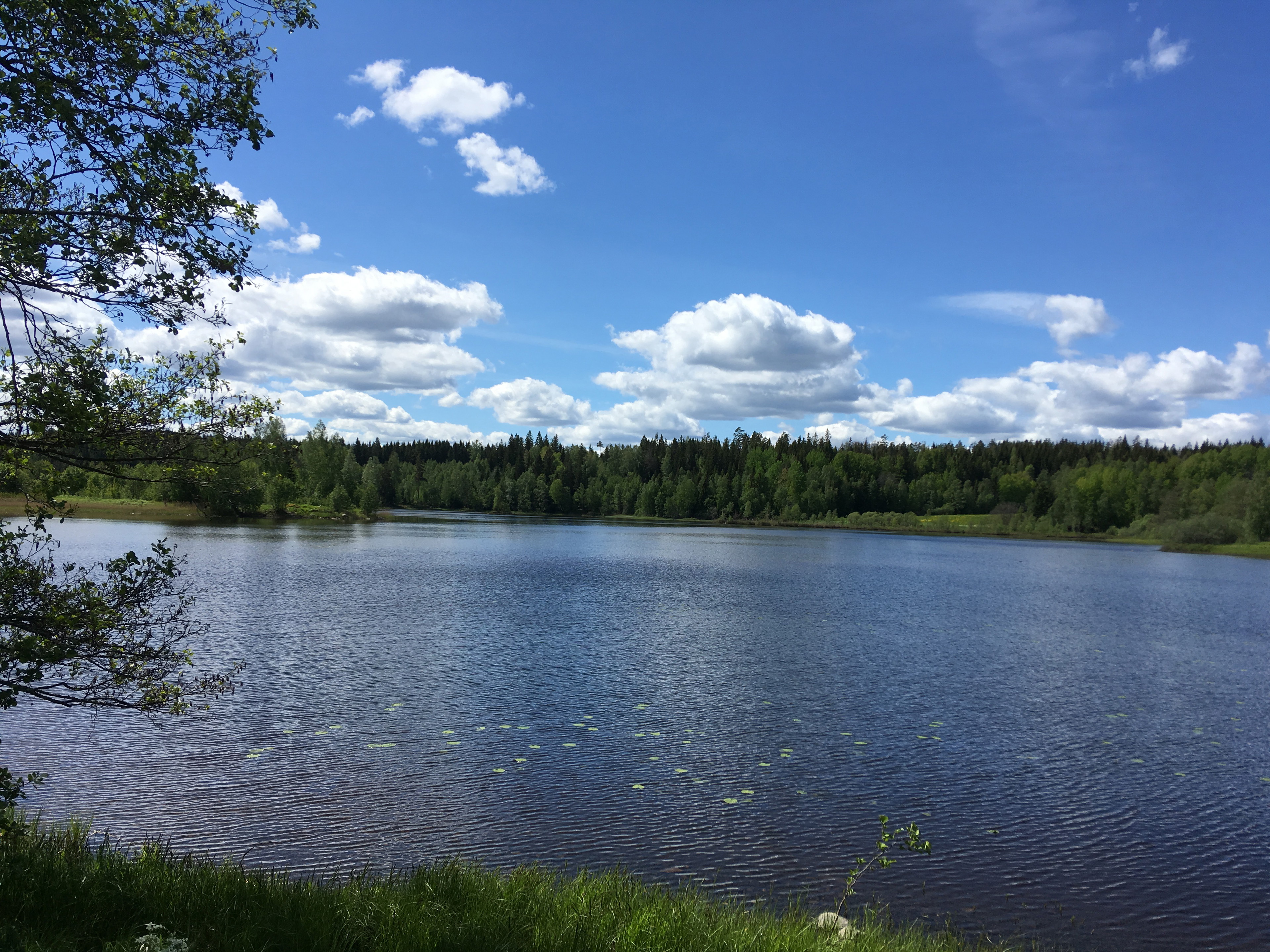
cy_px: 476
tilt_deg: +1.2
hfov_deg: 61.7
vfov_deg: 48.2
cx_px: 635
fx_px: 1064
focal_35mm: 29
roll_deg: -1.4
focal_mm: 4.15
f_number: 2.2
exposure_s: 1/2024
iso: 25
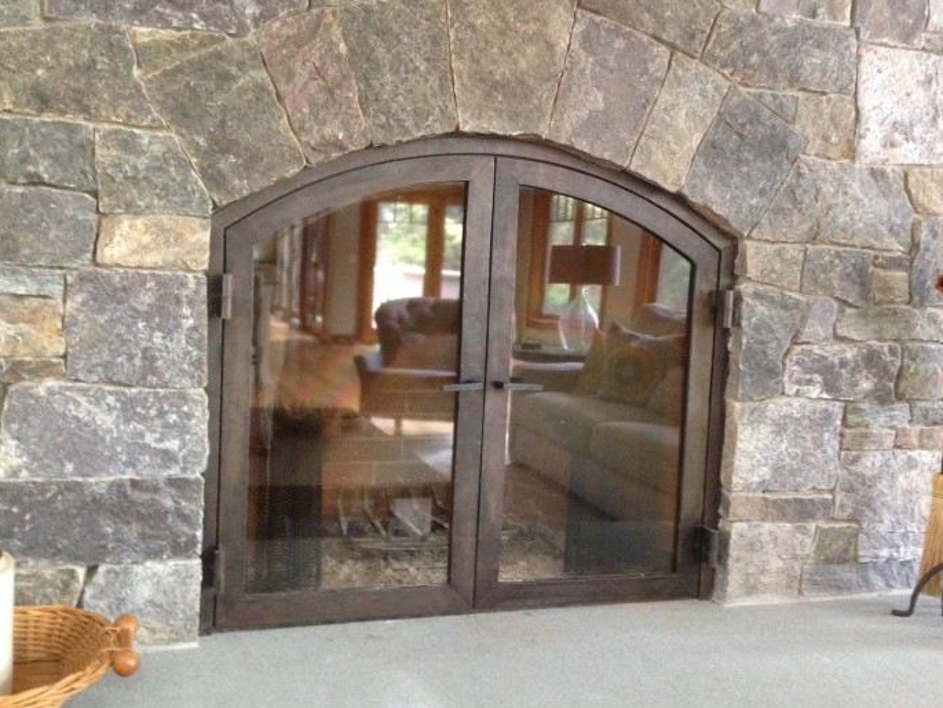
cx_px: 425
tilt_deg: -7.1
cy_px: 339
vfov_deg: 38.7
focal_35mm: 37
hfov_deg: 50.1
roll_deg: -3.3
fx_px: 1008
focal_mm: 4.12
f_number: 2.4
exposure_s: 1/15
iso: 500
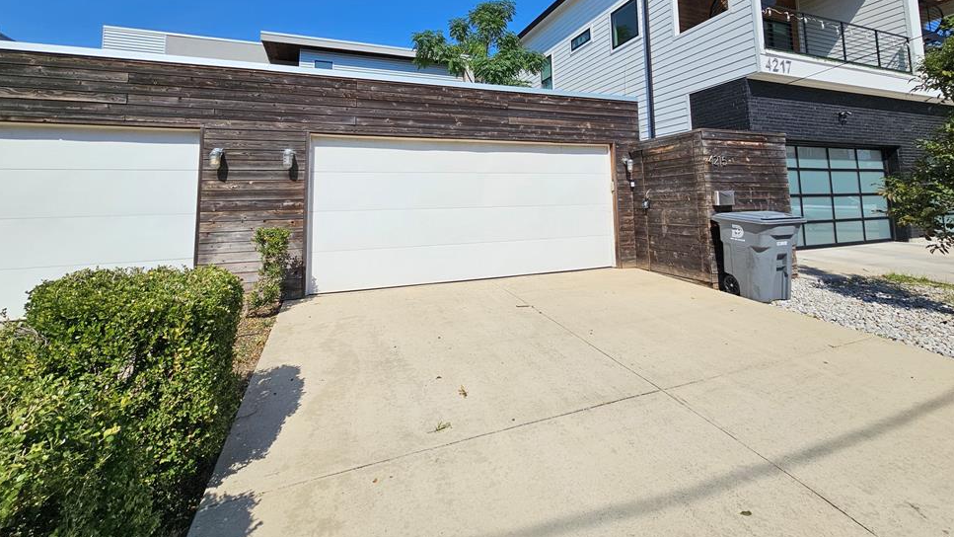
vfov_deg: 67.8
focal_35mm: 15
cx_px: 484
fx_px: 379
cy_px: 164
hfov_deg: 103.0
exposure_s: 1/5271
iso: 50
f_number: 2.2
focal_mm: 2.2
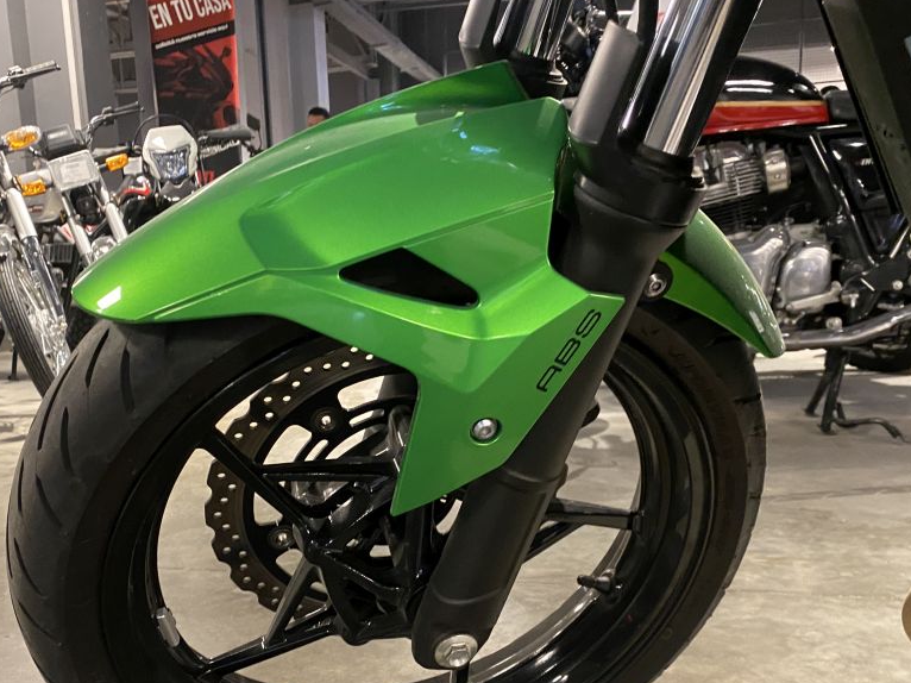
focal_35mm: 36
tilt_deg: -10.3
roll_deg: +3.2
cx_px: 423
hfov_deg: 51.3
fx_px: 947
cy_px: 440
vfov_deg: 39.3
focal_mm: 4.25
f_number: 1.8
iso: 500
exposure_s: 1/50
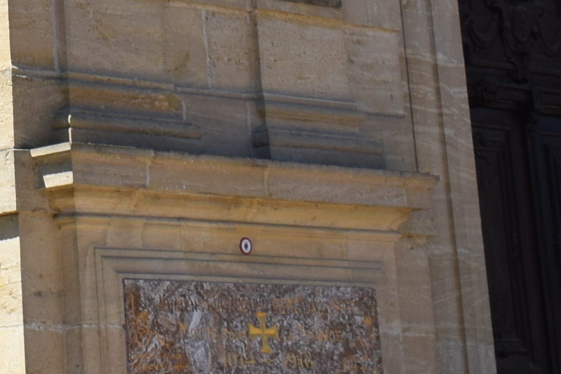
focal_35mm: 158
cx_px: -86
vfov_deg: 7.9
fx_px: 2463
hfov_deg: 12.7
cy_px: -621
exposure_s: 1/400
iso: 200
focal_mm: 18
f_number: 10
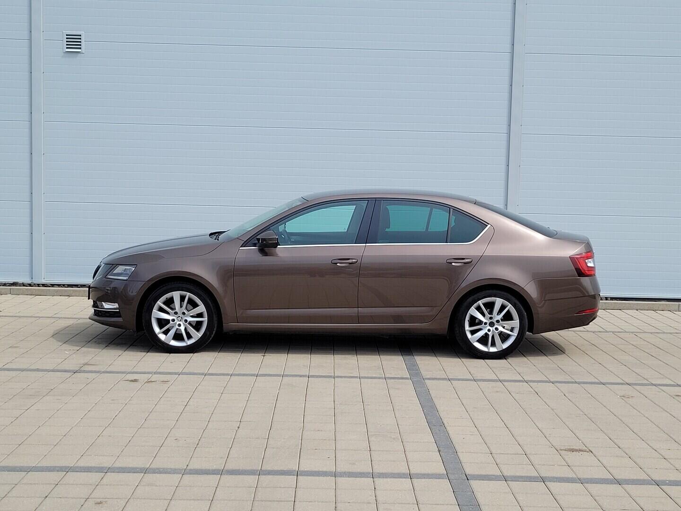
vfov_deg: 53.1
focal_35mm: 26
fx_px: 511
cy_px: 256
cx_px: 340
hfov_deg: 67.3
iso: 40
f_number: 1.8
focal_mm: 5.4
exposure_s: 1/2060
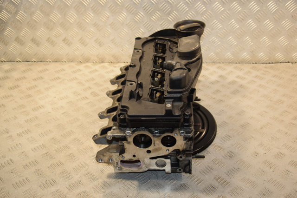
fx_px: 346
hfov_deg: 46.4
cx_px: 148
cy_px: 99
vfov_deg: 31.9
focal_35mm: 42
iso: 800
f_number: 5.6
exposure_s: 1/200
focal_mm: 28
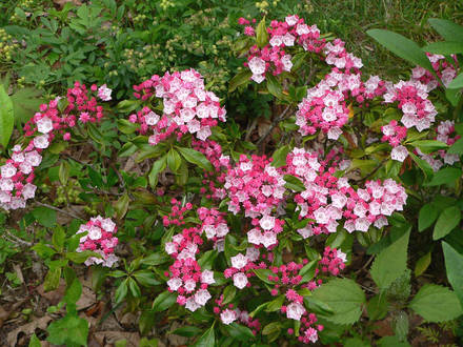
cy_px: 174
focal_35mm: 55
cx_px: 232
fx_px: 736
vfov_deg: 26.6
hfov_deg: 34.9
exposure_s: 1/200
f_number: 3.7
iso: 80
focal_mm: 9.1
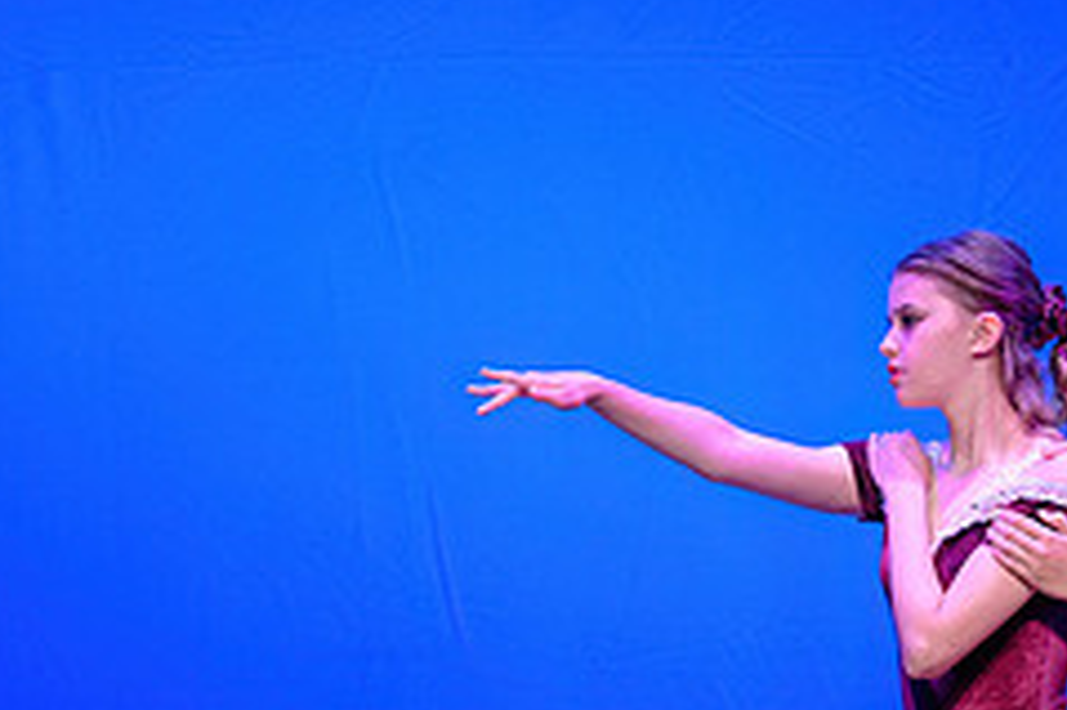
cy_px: 878
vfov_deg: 2.4
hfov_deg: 3.6
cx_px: 482
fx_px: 16764
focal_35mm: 566
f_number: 3.2
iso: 1250
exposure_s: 1/200
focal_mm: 180
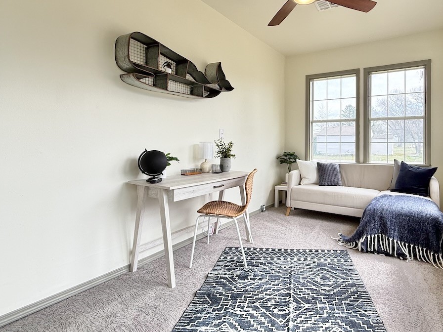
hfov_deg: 79.5
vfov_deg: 65.6
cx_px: 289
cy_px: 142
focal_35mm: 20
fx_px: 256
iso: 64
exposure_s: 1/141
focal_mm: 2.22
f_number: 2.2
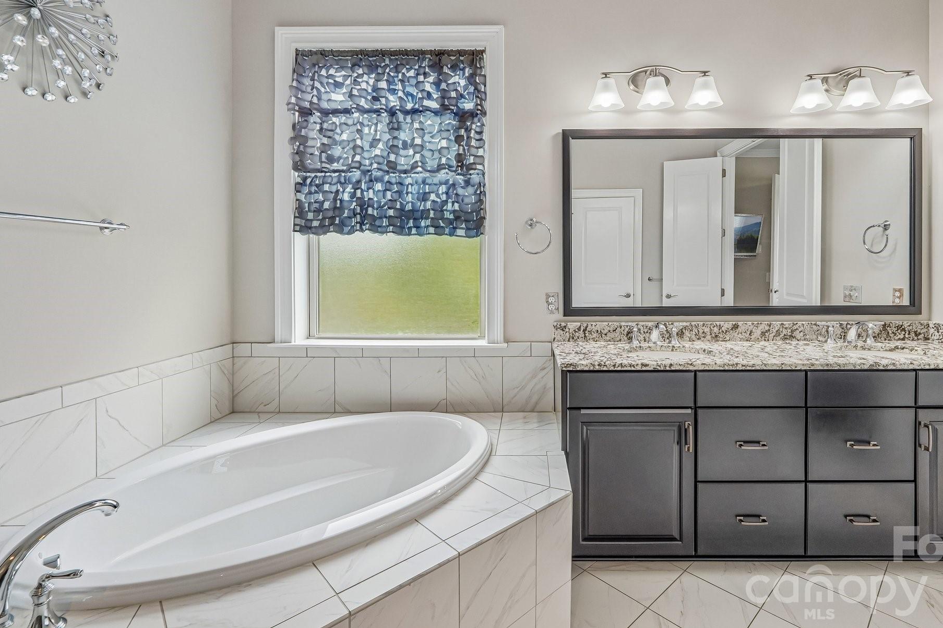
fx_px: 445
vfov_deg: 70.1
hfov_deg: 92.9
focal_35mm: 17
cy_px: 273
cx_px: 526
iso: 400
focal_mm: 10
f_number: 8
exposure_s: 1/30
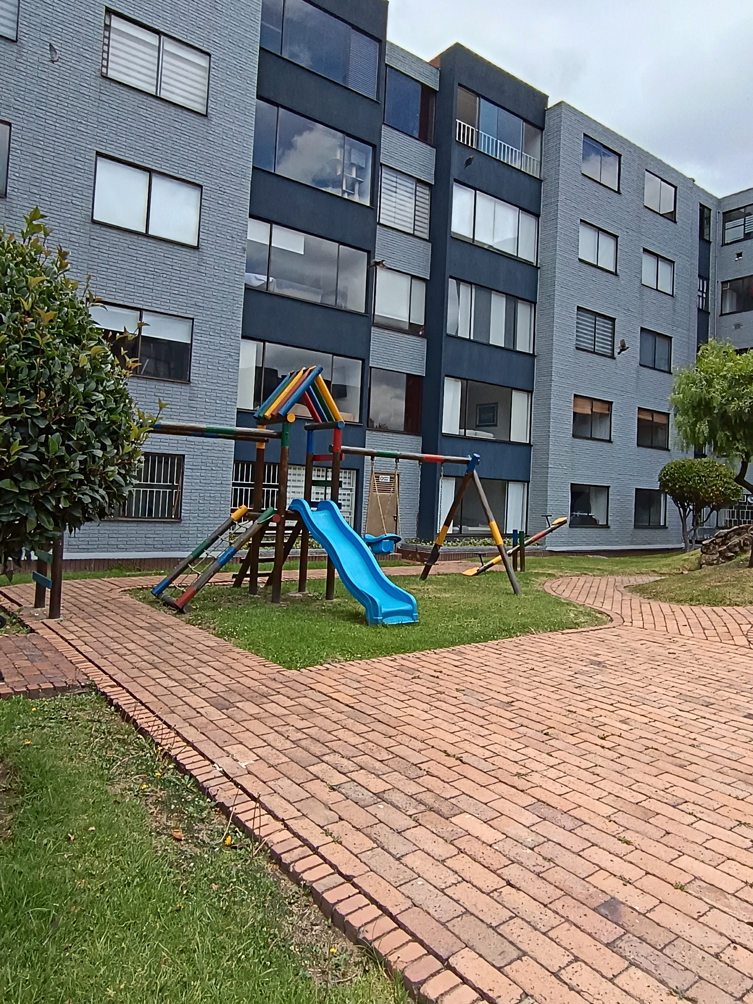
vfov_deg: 90.9
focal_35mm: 17
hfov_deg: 74.7
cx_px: 399
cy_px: 476
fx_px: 493
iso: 51
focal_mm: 1.66
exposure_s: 1/716
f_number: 2.2
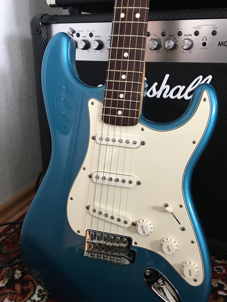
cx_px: 118
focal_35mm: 33
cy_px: 165
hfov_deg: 42.9
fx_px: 289
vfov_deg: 55.3
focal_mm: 4.15
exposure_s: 1/17
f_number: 2.2
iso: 80
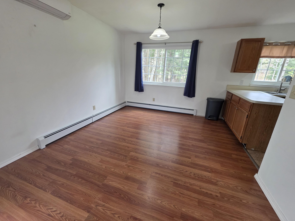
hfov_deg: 102.0
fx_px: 119
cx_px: 143
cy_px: 111
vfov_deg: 85.7
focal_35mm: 14
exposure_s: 1/120
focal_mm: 2.2
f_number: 1.9
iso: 200
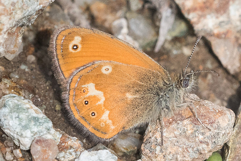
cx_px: 127
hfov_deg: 2.1
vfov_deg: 1.4
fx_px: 6705
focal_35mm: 1001
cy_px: 106
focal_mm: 150
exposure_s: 1/2000
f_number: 9
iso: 800
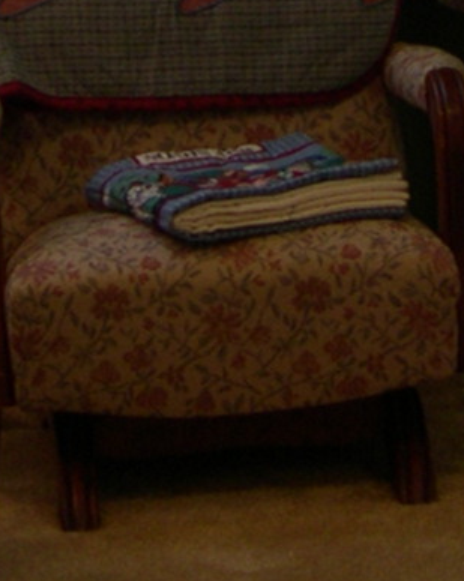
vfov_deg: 8.6
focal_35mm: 218
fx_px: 3747
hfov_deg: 7.0
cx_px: 511
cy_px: -312
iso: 100
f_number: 2.8
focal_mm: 8
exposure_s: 1/30
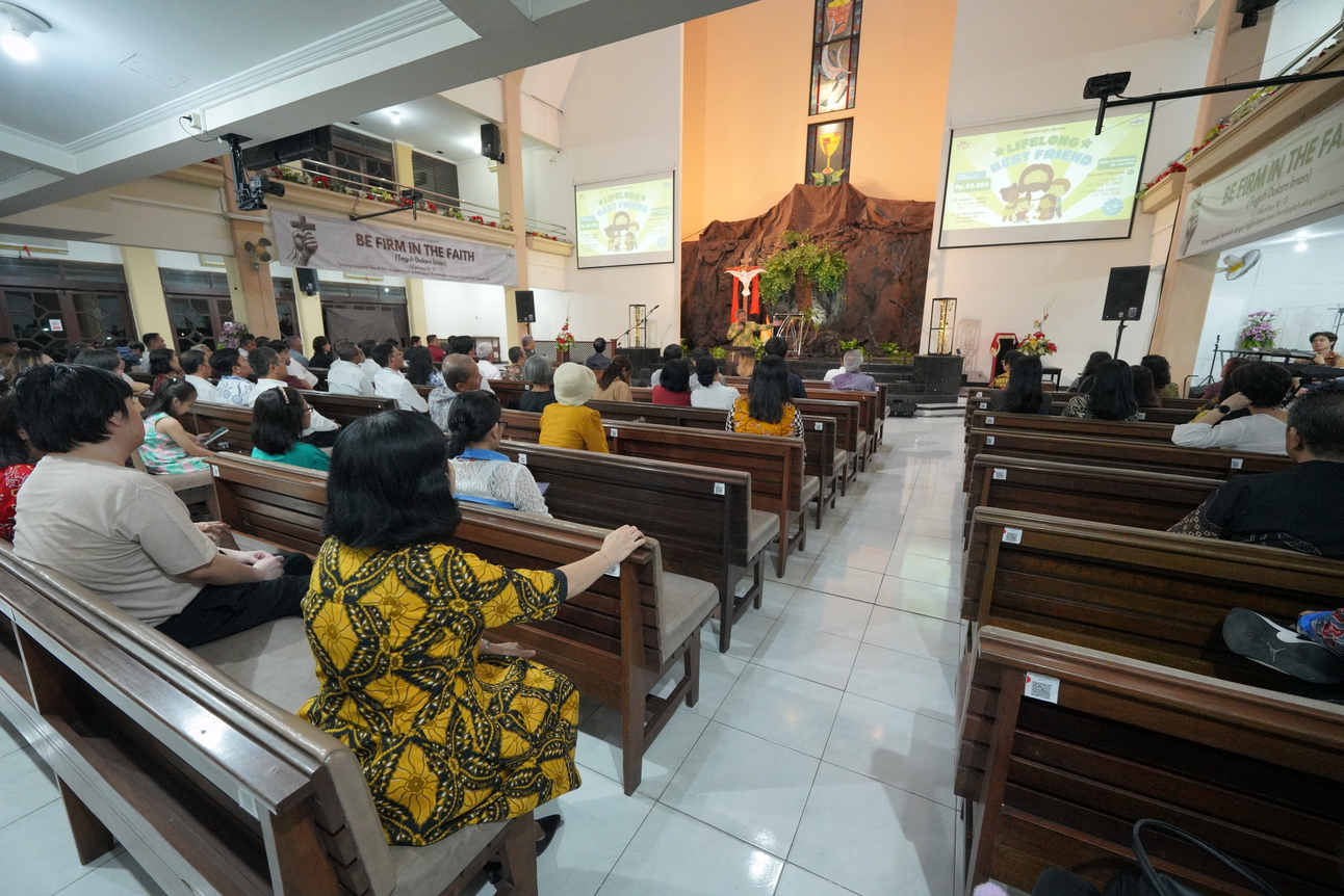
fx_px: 523
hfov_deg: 104.2
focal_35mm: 14
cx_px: 672
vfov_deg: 81.2
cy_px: 448
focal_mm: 14
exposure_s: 1/125
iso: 6400
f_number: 5
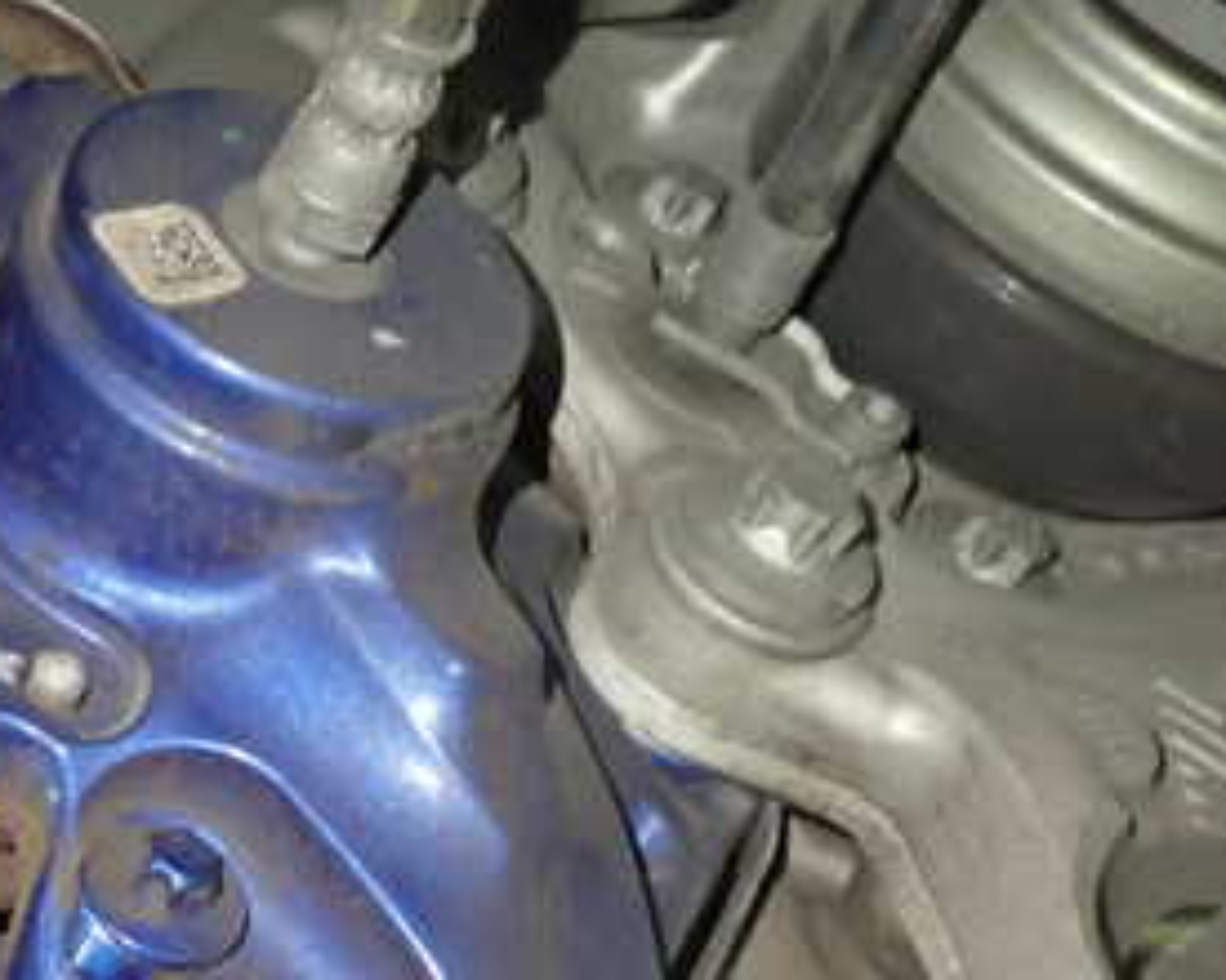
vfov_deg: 23.5
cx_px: 62
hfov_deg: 28.2
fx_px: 2322
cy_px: 771
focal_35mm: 64
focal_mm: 5.4
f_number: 2.3
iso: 800
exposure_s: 1/25
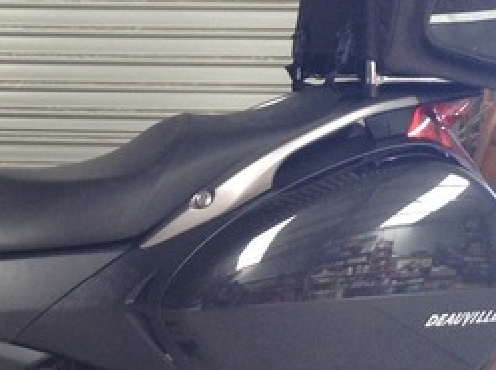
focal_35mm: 106
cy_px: 213
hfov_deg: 17.8
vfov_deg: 13.9
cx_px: -84
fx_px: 1517
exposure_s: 1/24
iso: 50
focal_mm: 3.3
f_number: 2.4
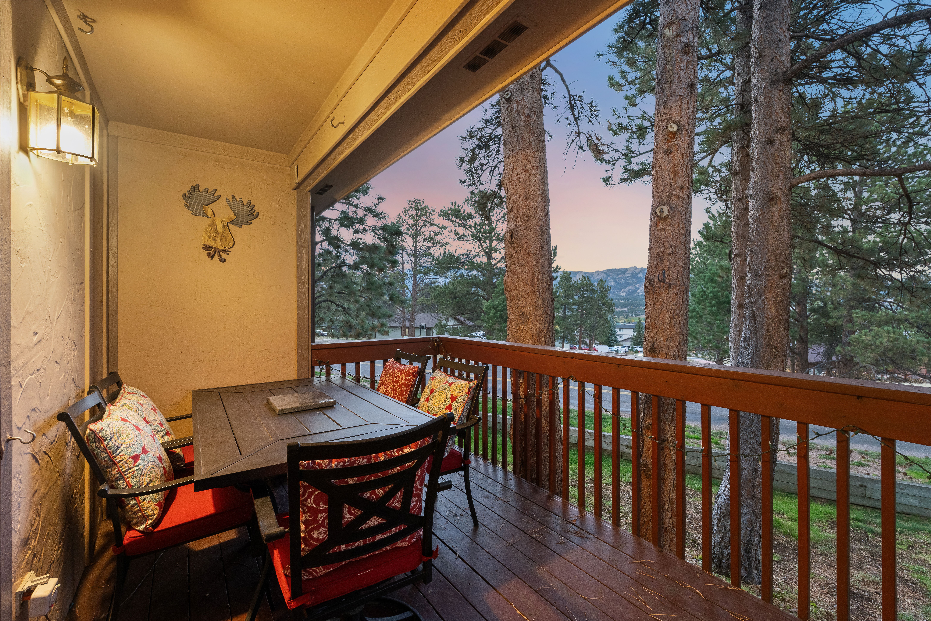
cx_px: 466
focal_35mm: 16
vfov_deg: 73.7
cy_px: 310
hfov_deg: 96.7
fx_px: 414
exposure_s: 1/2
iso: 640
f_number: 8
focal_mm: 16
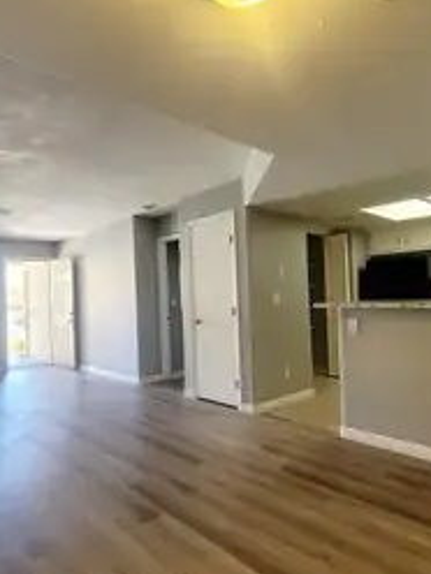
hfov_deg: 62.1
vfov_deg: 79.0
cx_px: 148
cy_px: 289
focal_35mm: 21
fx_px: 349
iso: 200
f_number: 2.2
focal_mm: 2.2
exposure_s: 1/60.2
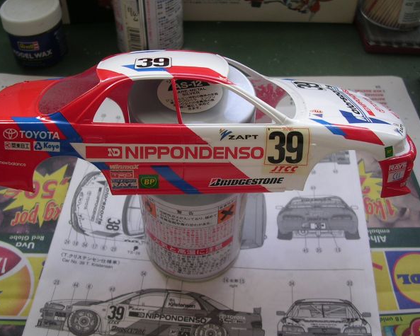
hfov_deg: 45.7
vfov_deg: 37.4
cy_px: 169
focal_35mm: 40
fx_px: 497
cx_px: 195
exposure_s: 1/69.8
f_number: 2.8
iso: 100
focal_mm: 5.8
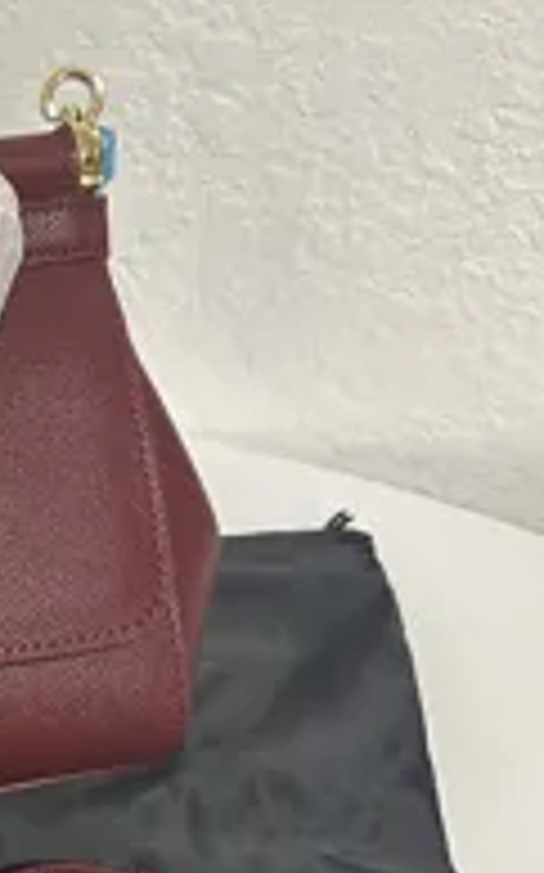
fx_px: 1497
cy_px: 680
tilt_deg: -42.8
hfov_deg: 18.5
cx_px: -247
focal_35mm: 63
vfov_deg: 31.8
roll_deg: +0.4
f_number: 1.78
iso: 500
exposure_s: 1/50
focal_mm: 6.86
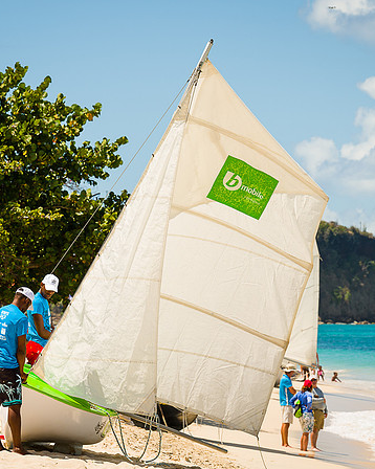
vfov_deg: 8.6
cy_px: 234
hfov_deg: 6.8
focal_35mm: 226
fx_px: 3137
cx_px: 148
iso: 100
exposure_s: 1/320
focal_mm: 155
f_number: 8
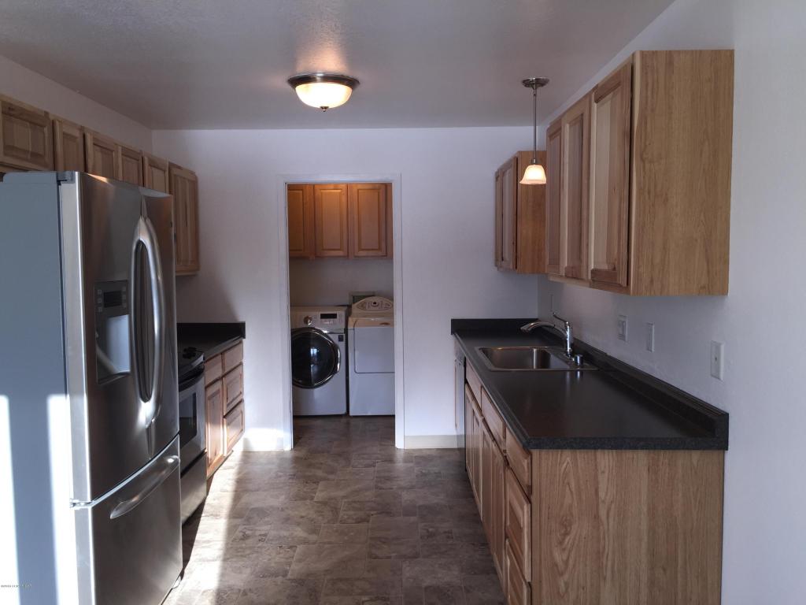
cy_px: 302
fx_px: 675
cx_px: 403
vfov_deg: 48.2
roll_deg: +0.6
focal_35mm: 29
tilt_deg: -4.7
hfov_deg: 61.7
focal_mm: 4.15
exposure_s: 1/120
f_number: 2.2
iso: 32
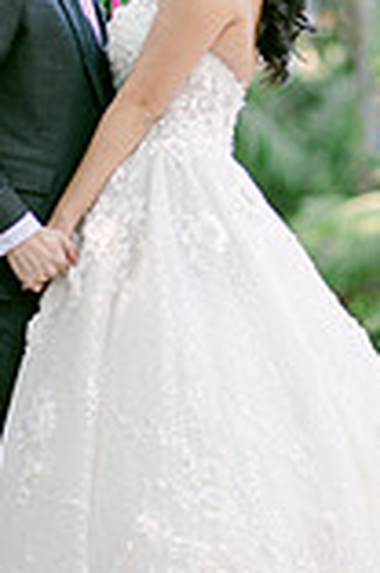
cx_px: 133
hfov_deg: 5.6
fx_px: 3880
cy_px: 44
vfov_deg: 8.4
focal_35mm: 244
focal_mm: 85
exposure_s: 1/125
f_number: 2
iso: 140
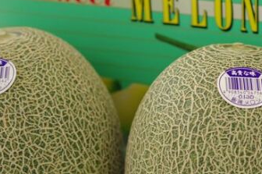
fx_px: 1039
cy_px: 104
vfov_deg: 9.6
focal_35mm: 143
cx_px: 194
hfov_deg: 14.3
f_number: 2.8
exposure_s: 1/60
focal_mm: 50
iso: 200
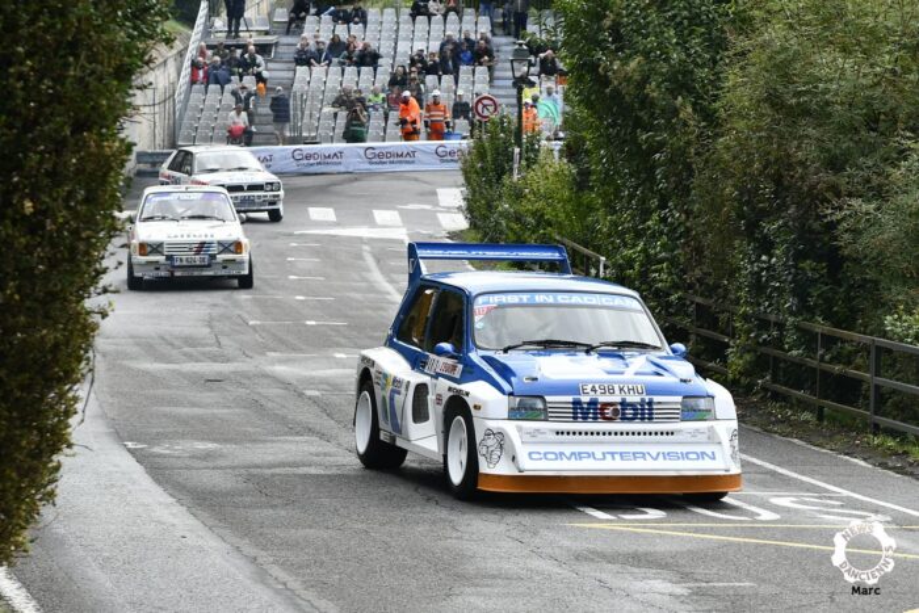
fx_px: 2681
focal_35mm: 105
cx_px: 460
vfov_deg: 13.0
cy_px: 306
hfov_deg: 19.5
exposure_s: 1/500
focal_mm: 70
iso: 100
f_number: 4.5
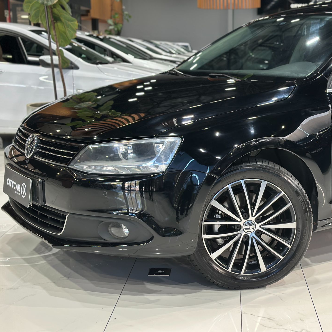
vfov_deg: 30.0
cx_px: 206
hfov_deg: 29.9
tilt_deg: -11.1
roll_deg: -0.2
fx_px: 619
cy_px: 166
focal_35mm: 57
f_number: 1.78
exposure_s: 1/60
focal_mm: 6.86
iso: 160
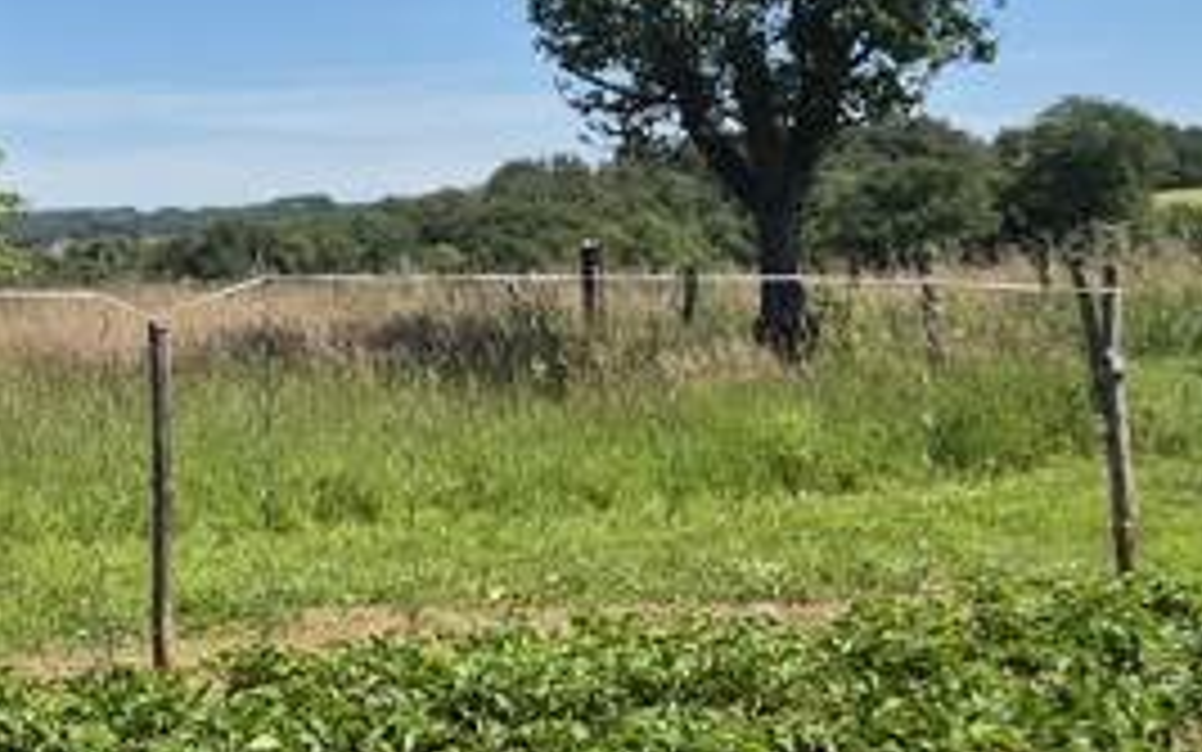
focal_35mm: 73
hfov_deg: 26.6
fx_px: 2392
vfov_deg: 17.9
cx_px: -9
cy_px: 365
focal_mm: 5.4
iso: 25
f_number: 1.8
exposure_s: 1/2004
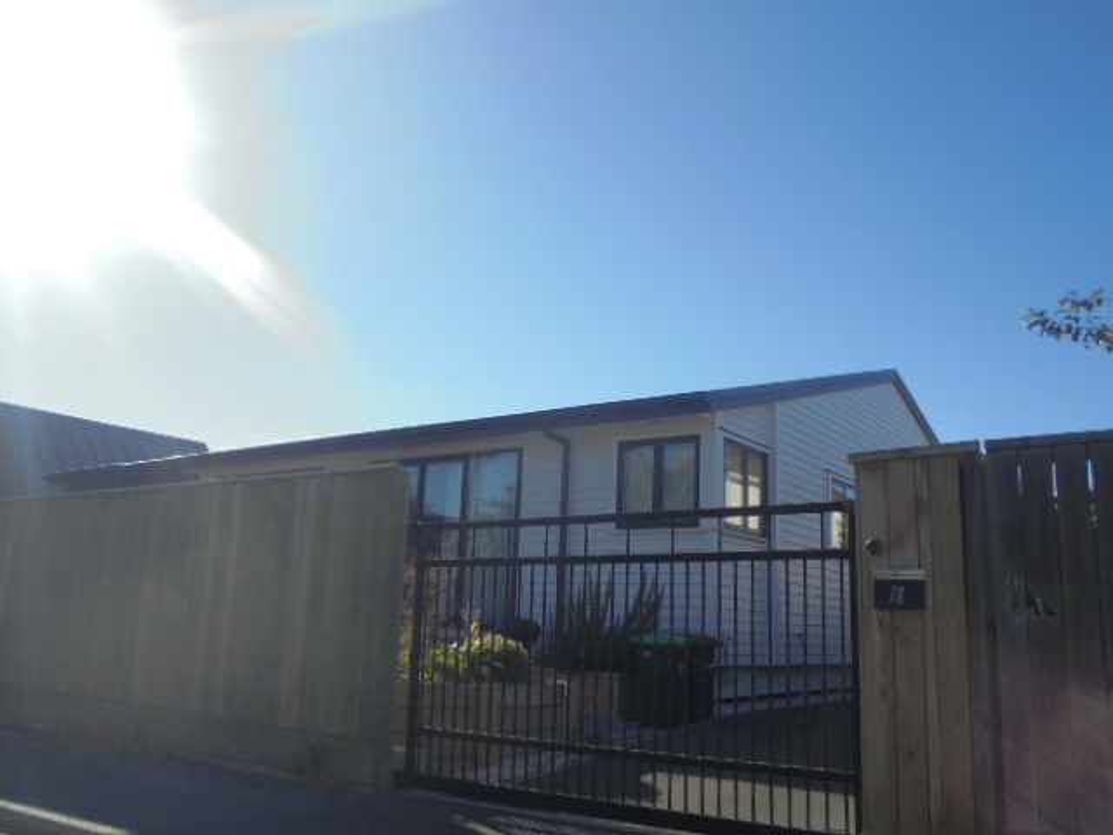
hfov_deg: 61.7
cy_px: 418
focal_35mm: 29
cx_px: 556
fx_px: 932
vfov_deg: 48.2
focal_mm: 5.3
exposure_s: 1/125
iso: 100
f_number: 11.8
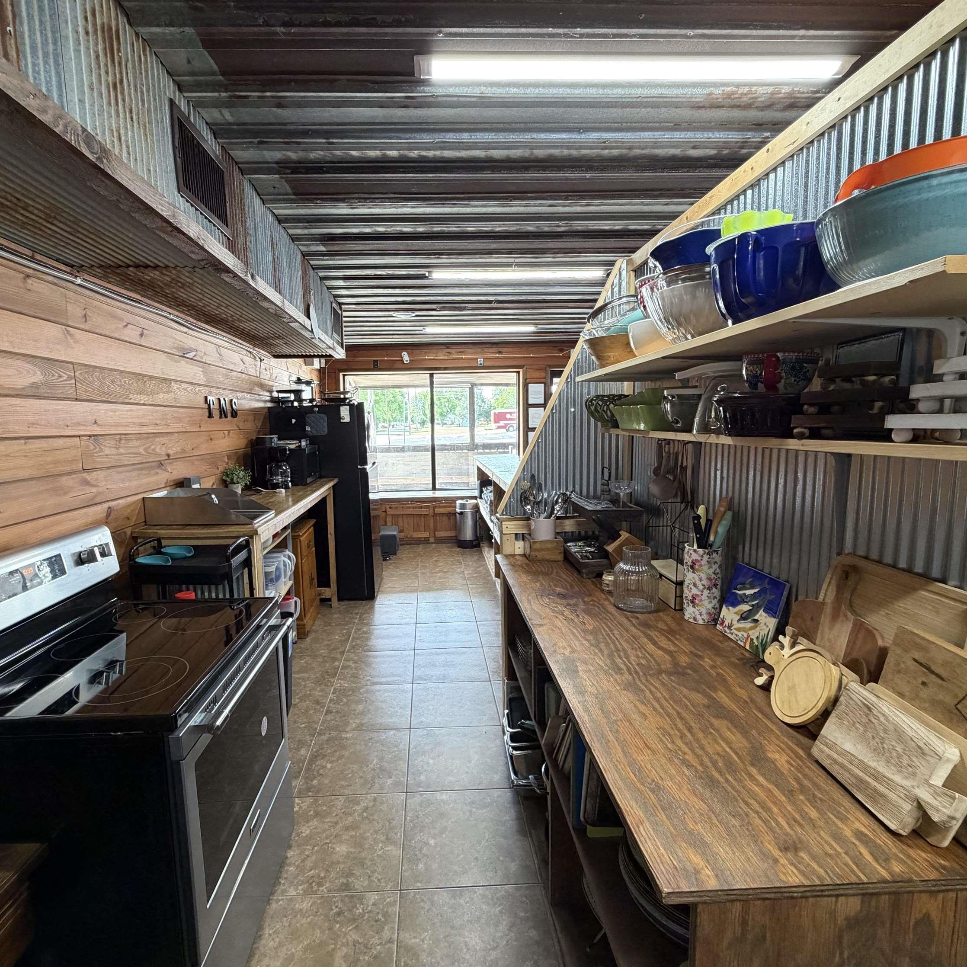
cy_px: 487
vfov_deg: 84.0
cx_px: 450
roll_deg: +0.9
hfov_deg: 83.8
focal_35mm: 17
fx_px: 537
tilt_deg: -5.9
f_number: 2.2
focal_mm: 2.22
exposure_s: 1/60
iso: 250
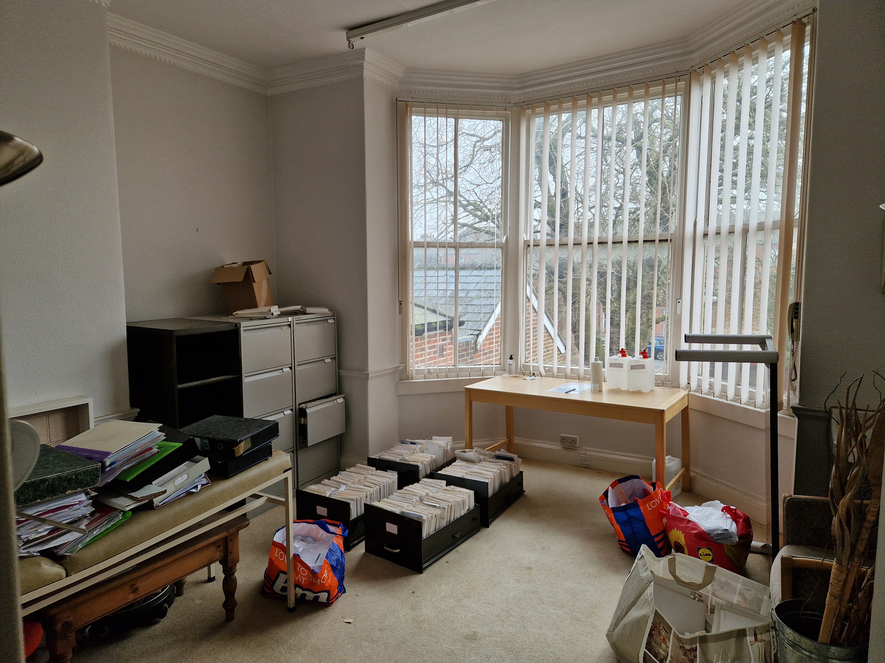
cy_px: 332
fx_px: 588
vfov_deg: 58.9
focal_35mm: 23
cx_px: 442
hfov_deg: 73.9
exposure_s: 1/180
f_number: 1.8
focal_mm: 5.4
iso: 64
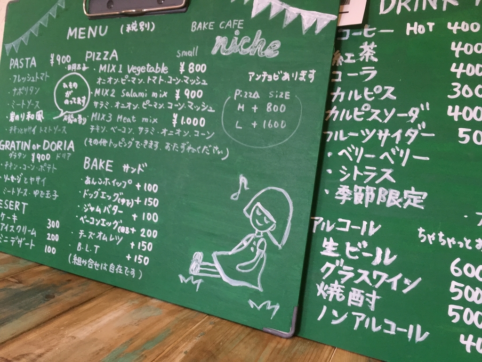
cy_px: 181
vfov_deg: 48.2
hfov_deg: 61.7
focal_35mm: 29
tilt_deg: -9.6
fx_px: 404
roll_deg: -4.1
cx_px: 241
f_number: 2.2
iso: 160
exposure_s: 1/30
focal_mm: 4.15
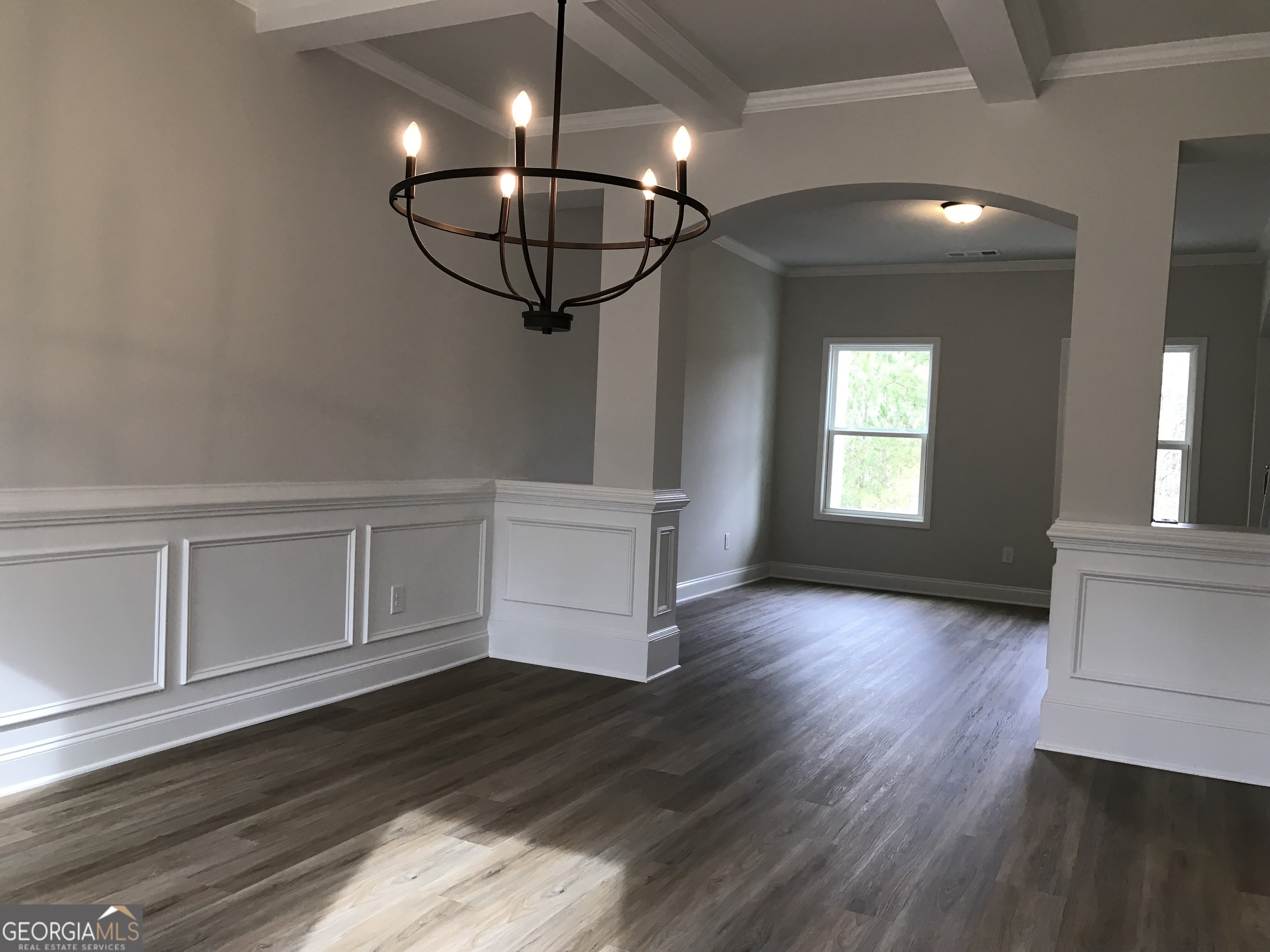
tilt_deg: -0.8
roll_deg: -2.8
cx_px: 635
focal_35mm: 28
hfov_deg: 63.4
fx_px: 1027
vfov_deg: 49.7
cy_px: 476
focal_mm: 3.99
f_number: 1.8
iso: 25
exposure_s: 1/40
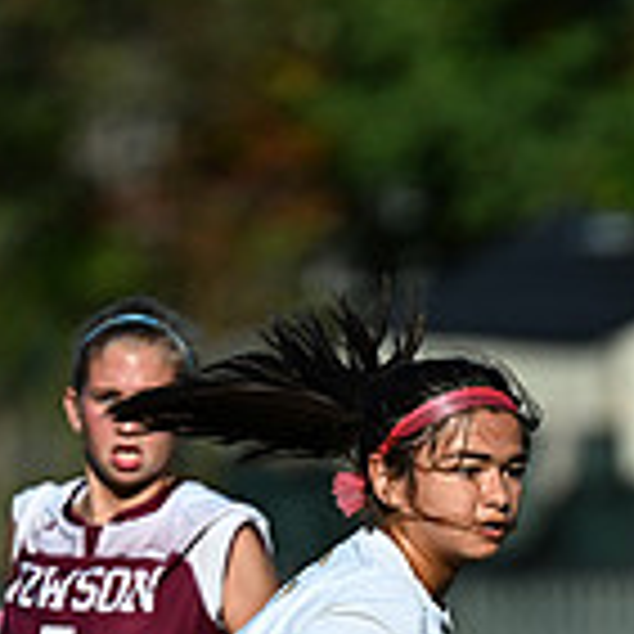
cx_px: 1030
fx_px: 36117
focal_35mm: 1743
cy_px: 789
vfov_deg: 1.0
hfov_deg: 1.0
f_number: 5.6
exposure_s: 1/2000
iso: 280
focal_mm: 500
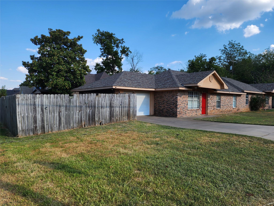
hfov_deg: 73.9
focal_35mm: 23
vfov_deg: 58.9
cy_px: 103
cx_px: 137
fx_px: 182
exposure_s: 1/560
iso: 12
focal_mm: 6.4
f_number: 1.8
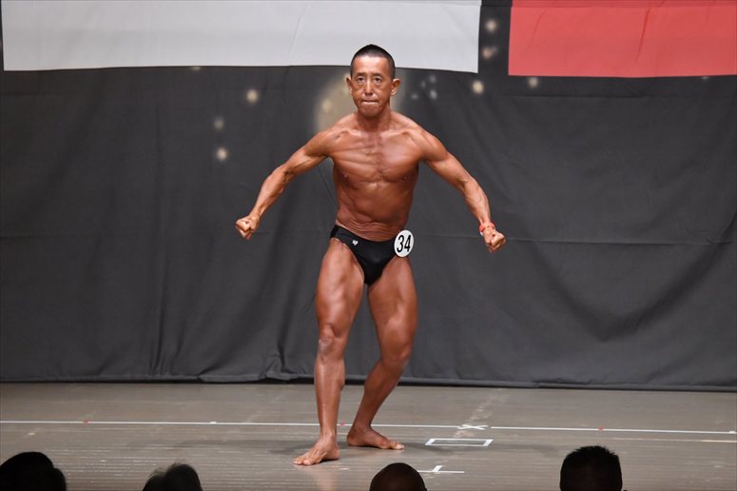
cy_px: 246
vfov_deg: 6.1
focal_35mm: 225
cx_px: 368
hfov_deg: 9.2
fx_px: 4604
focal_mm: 150
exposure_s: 1/400
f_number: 5.6
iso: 6400
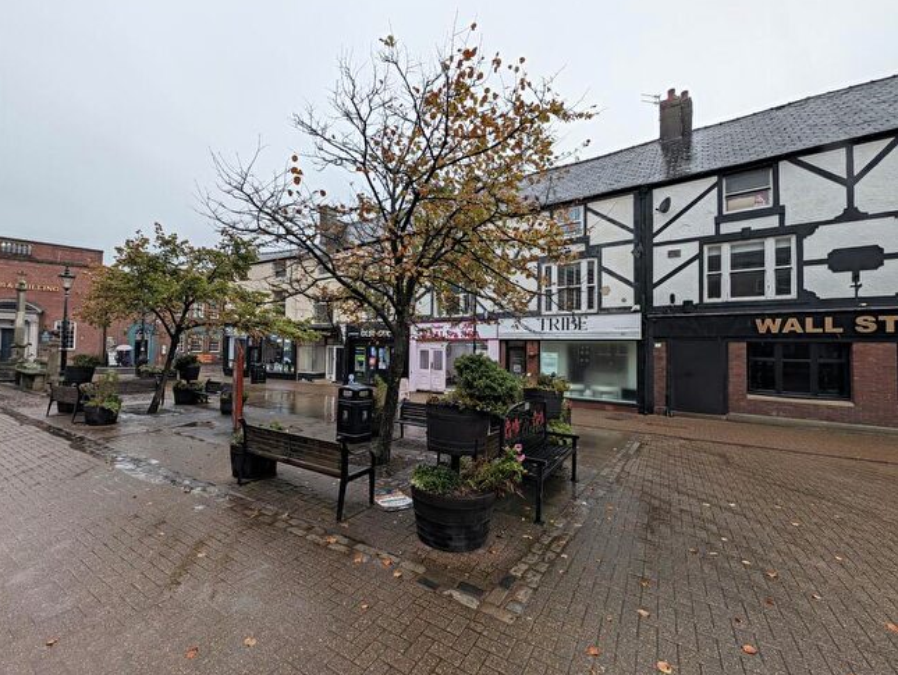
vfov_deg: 90.0
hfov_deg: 105.9
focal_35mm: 13
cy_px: 333
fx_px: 338
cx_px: 413
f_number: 1.7
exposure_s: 1/461
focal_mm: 2.02
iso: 52
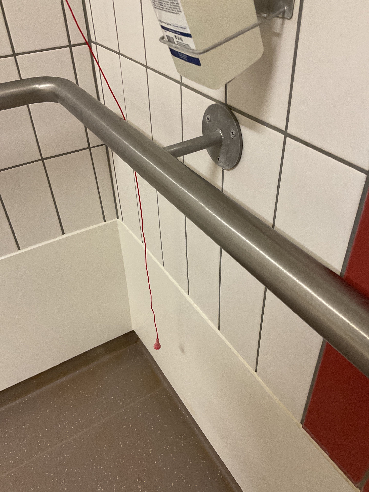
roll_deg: +0.6
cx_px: 184
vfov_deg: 61.7
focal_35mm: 29
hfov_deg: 48.2
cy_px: 246
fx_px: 412
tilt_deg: -38.1
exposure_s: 1/50
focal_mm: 3
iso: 80
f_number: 1.8
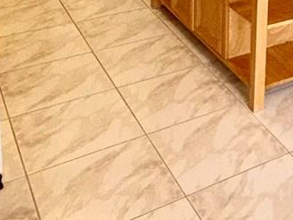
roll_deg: -3.9
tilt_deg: -8.1
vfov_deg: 18.7
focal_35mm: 68
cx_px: 378
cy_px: -126
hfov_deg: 24.9
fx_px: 576
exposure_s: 1/122
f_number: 2.2
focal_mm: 2.22
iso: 50
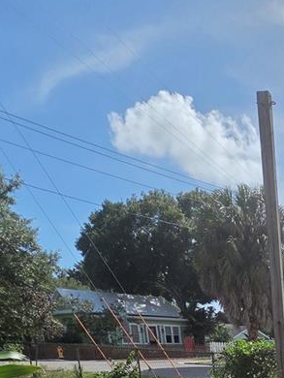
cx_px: 345
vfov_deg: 34.4
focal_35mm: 40
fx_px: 437
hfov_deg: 30.3
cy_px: 483
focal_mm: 2.2
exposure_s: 1/3446
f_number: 2.2
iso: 50
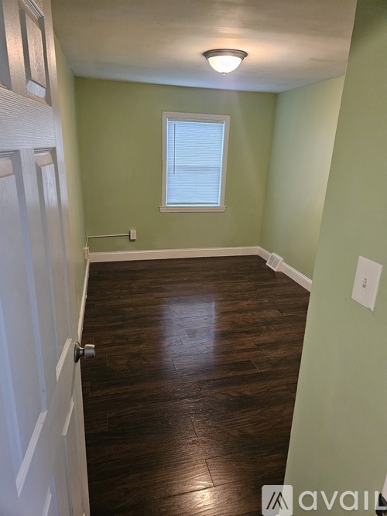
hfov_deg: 58.9
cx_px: 194
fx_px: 343
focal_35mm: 23
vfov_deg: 73.9
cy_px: 258
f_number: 1.8
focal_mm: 5.4
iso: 1000
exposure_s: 1/120
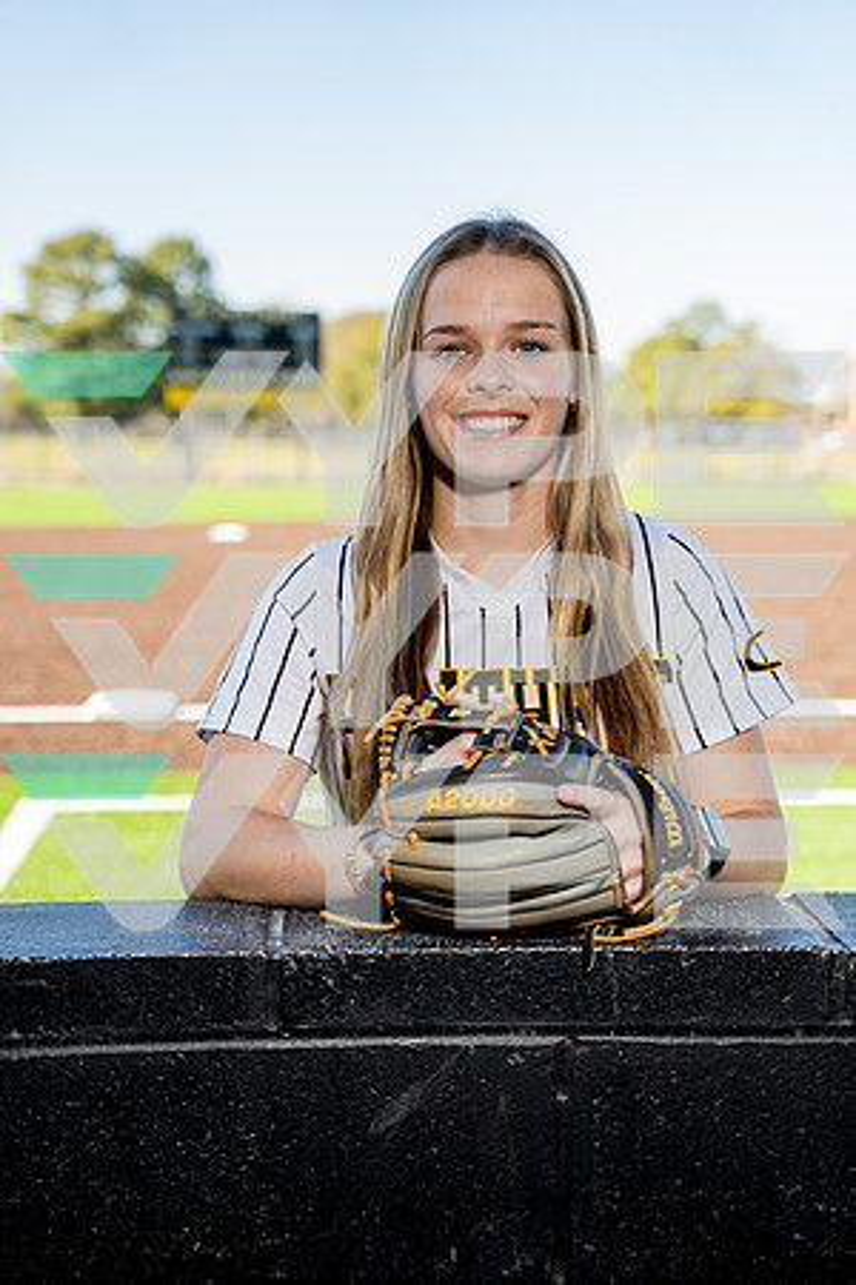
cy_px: 642
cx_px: 428
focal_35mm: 65
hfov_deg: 20.9
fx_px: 2318
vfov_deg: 31.0
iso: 100
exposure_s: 1/250
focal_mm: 65
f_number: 4
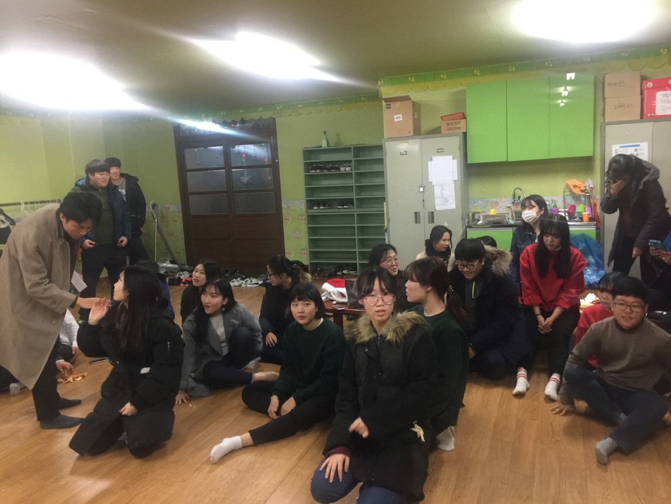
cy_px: 252
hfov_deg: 61.7
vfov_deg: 48.2
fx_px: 562
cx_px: 336
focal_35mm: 29
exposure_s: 1/15
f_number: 2.2
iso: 100
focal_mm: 4.15
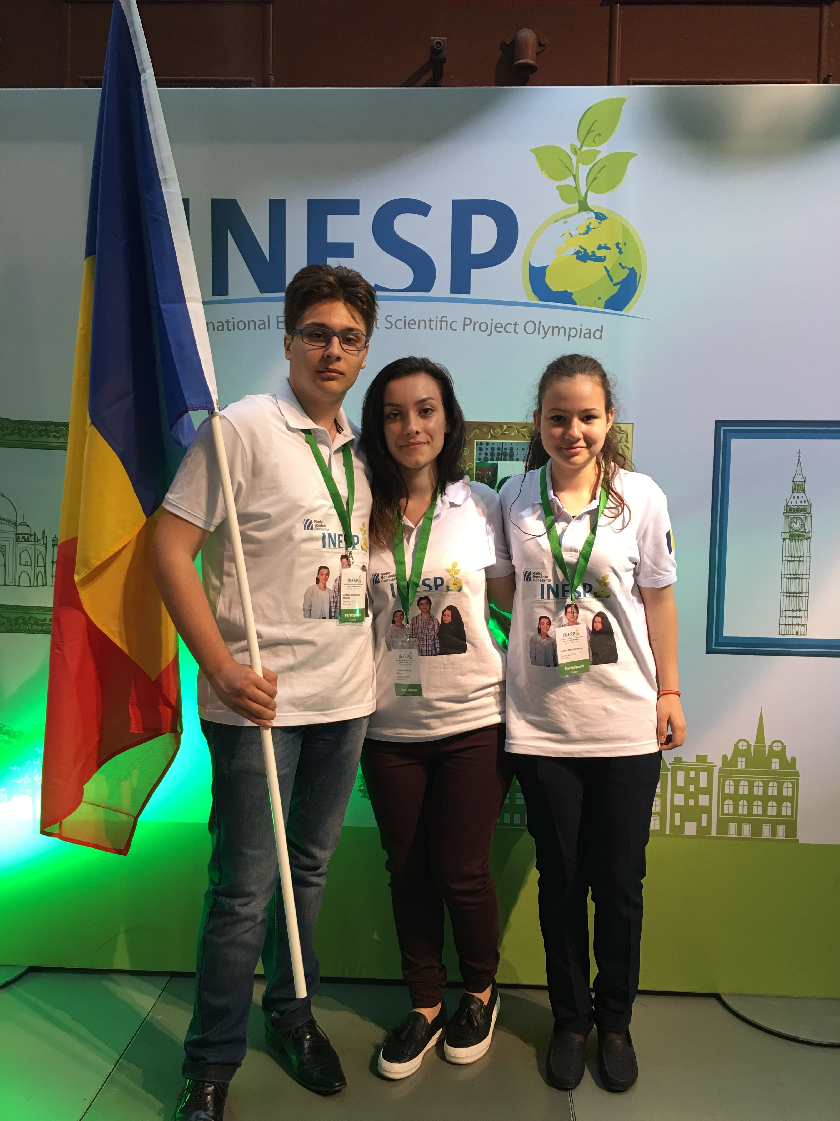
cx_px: 420
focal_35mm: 29
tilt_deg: -3.1
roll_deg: -1.1
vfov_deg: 61.7
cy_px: 560
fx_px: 938
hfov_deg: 48.2
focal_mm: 4.15
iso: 40
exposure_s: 1/17
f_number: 2.2
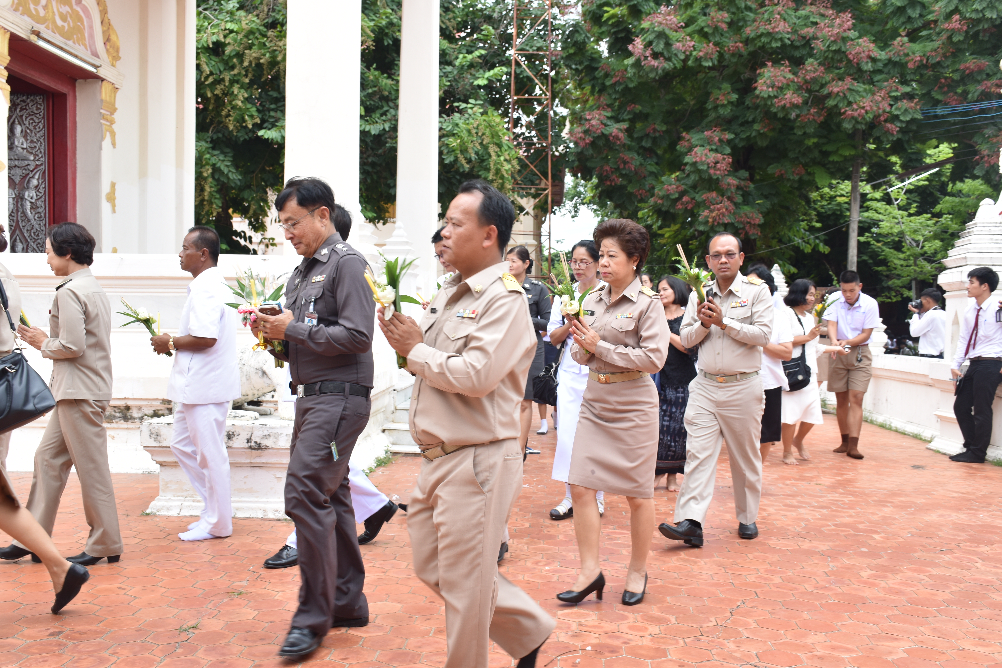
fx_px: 1002
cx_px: 501
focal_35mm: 36
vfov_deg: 36.9
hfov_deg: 53.1
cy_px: 334
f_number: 8
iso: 200
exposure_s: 1/250
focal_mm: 24
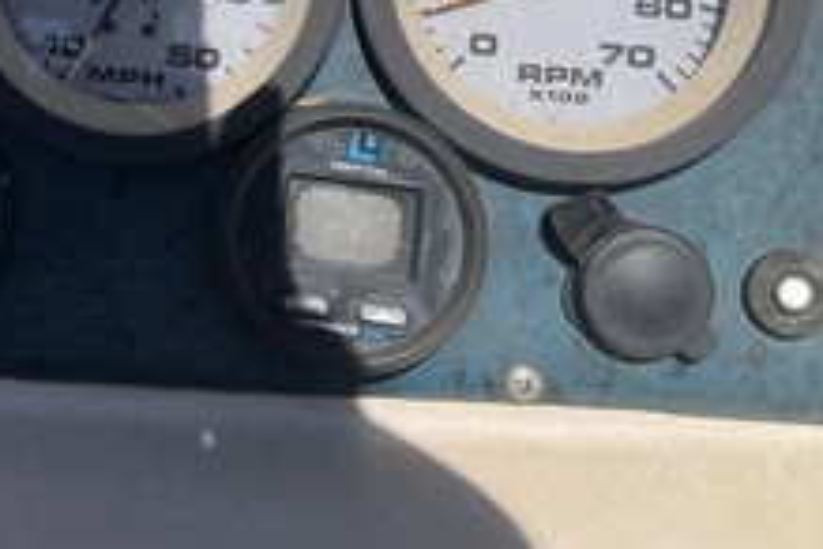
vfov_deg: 23.7
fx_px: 1257
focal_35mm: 55
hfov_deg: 34.2
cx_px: 75
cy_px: 11
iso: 25
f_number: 1.8
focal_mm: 3
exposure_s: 1/2667
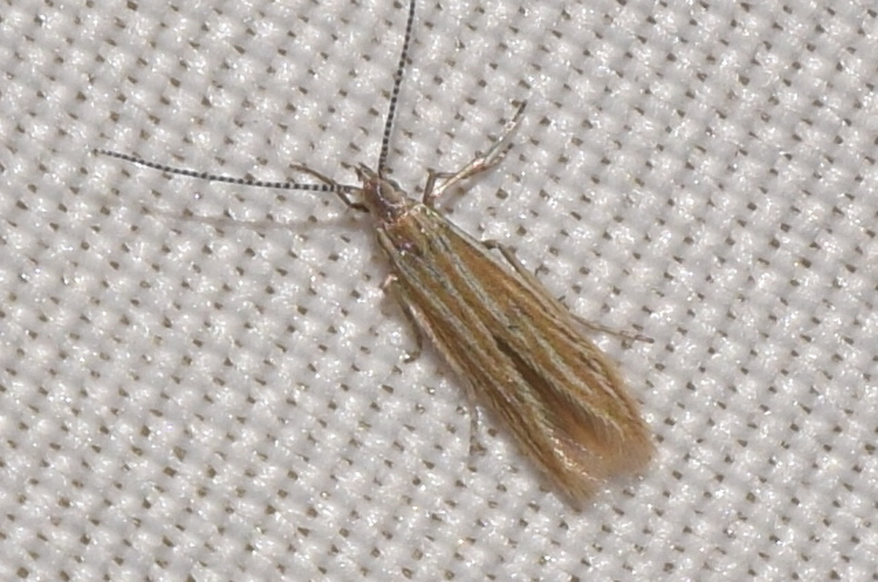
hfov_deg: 9.8
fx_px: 5111
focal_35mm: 210
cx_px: 439
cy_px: 291
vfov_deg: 6.5
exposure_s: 1/160
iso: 125
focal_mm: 140
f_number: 10
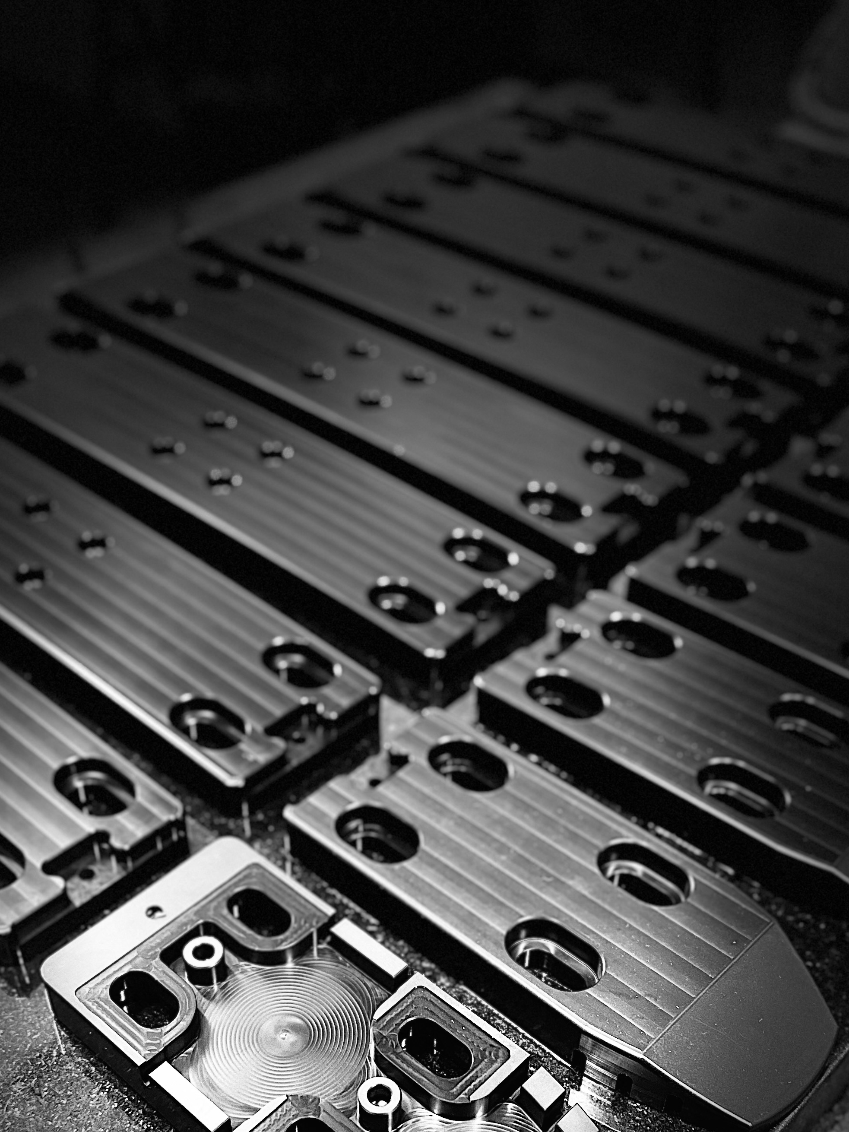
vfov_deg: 45.4
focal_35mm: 40
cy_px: 830
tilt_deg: -46.0
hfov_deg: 35.9
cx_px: 367
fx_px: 1308
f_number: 1.5
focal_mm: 5.7
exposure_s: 1/50
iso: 320
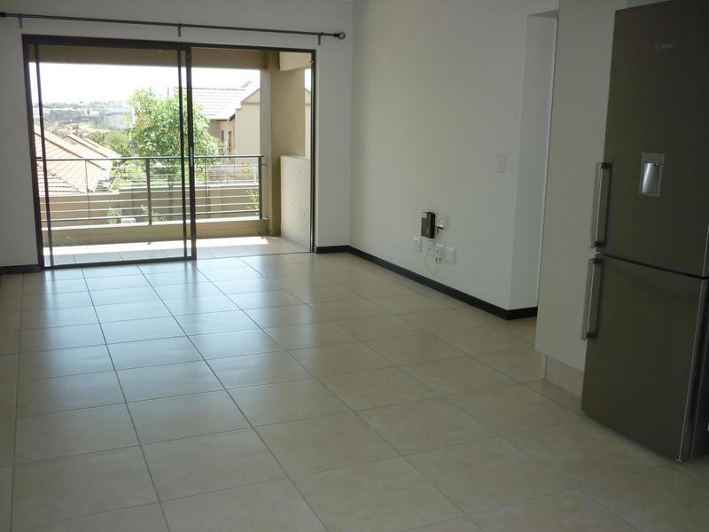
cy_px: 266
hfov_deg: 55.4
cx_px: 354
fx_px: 676
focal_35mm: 33
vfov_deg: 42.9
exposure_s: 1/250
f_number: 2.8
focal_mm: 5.5
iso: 100
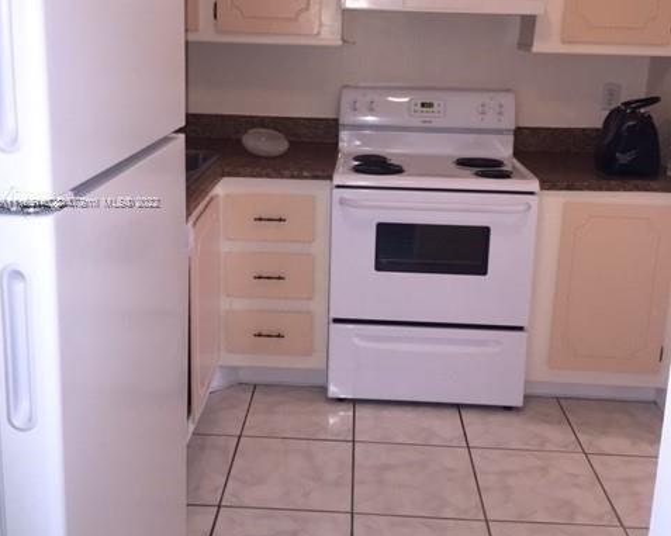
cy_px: 203
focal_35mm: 38
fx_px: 754
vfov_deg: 38.9
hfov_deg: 48.0
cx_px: 335
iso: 100
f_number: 2.2
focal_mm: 4.15
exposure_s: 1/24
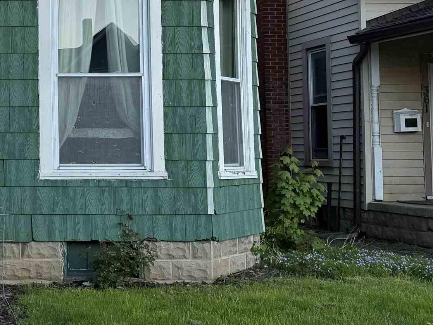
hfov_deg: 26.3
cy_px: 99
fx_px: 825
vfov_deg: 22.1
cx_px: -81
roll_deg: +0.0
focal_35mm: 66
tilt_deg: +3.6
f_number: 1.78
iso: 100
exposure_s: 1/831
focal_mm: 6.76
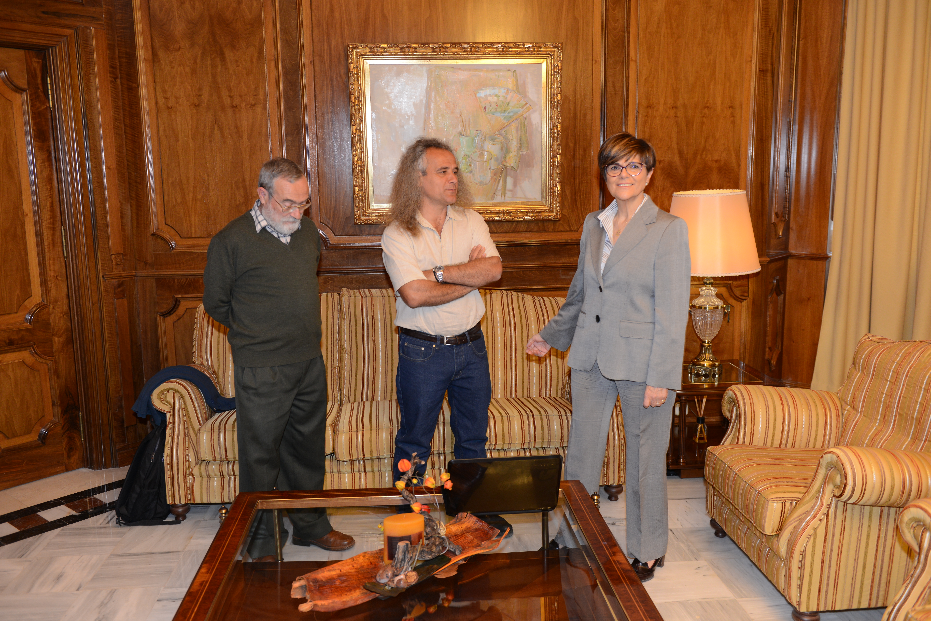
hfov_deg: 58.7
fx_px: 827
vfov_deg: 41.1
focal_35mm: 32
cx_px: 466
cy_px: 310
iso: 800
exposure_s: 1/80
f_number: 3.5
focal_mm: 32
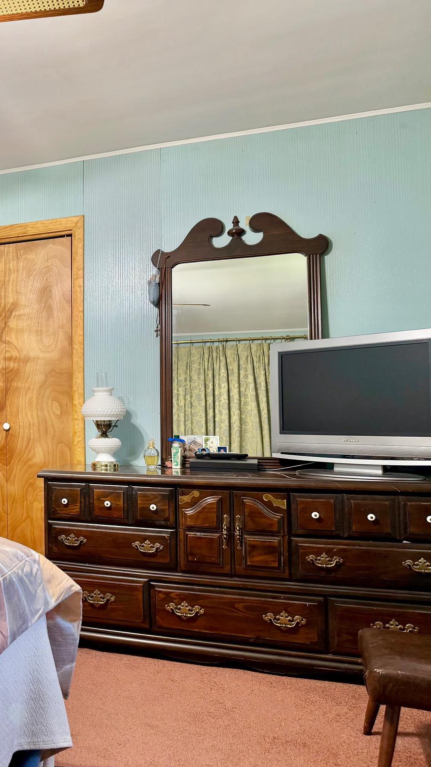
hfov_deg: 29.4
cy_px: 385
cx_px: -76
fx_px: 711
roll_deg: +0.3
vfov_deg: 56.6
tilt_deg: +2.1
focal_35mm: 35
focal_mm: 6.76
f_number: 1.78
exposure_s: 1/60
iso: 125
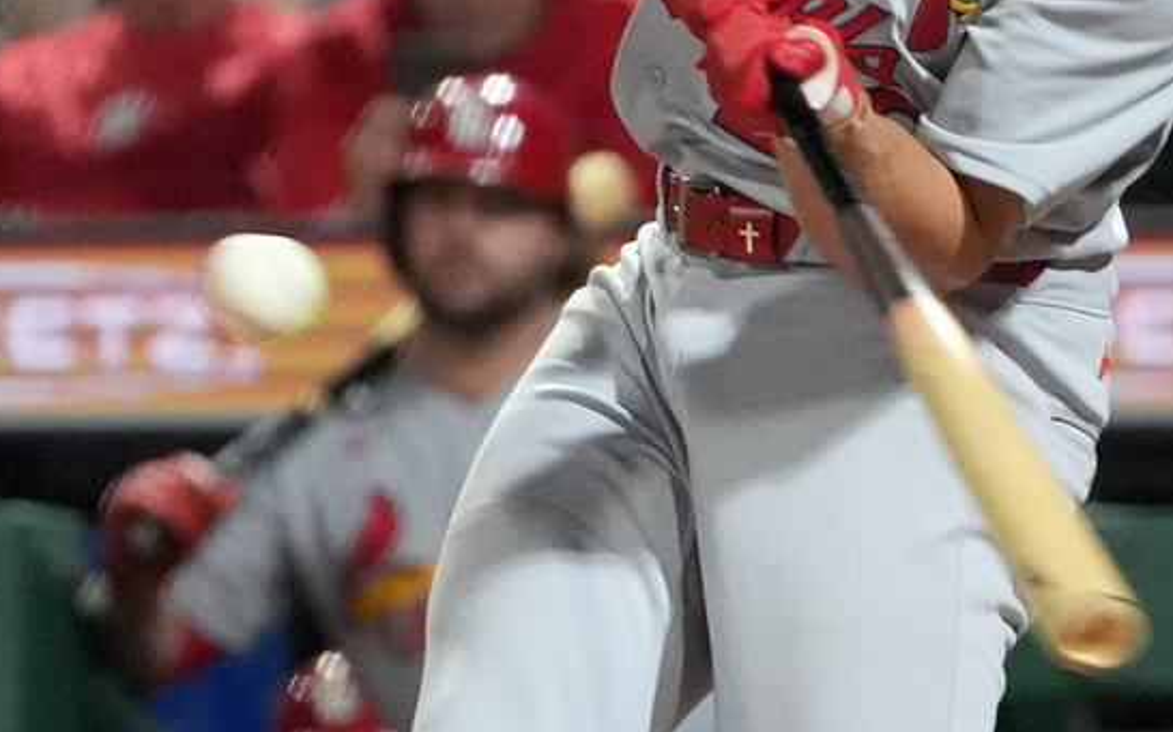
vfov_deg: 1.8
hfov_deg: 2.9
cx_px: 776
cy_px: 94
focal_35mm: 713
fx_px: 22789
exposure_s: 1/1600
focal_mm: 373
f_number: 5.6
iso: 8000
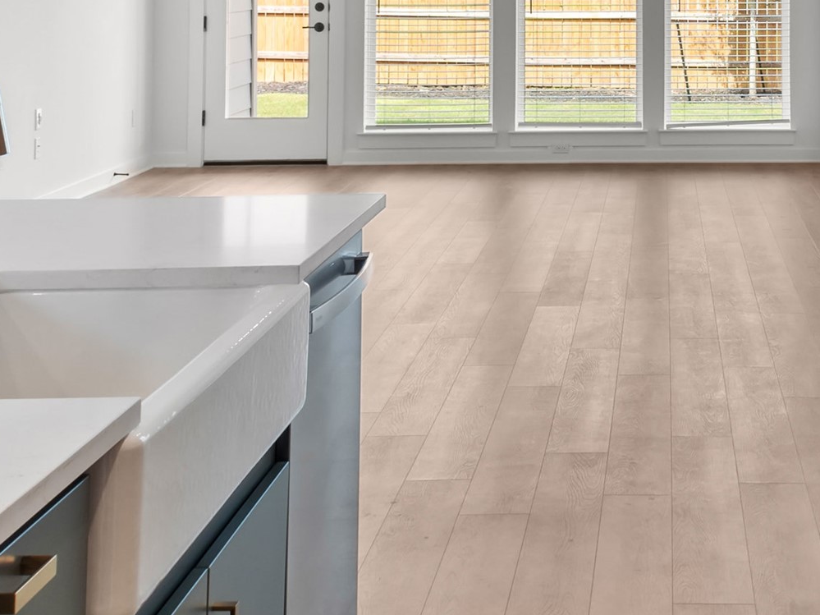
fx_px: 1634
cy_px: 41
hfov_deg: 27.5
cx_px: 676
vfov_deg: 20.8
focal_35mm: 69
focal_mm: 22
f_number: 8
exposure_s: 1/15
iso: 200
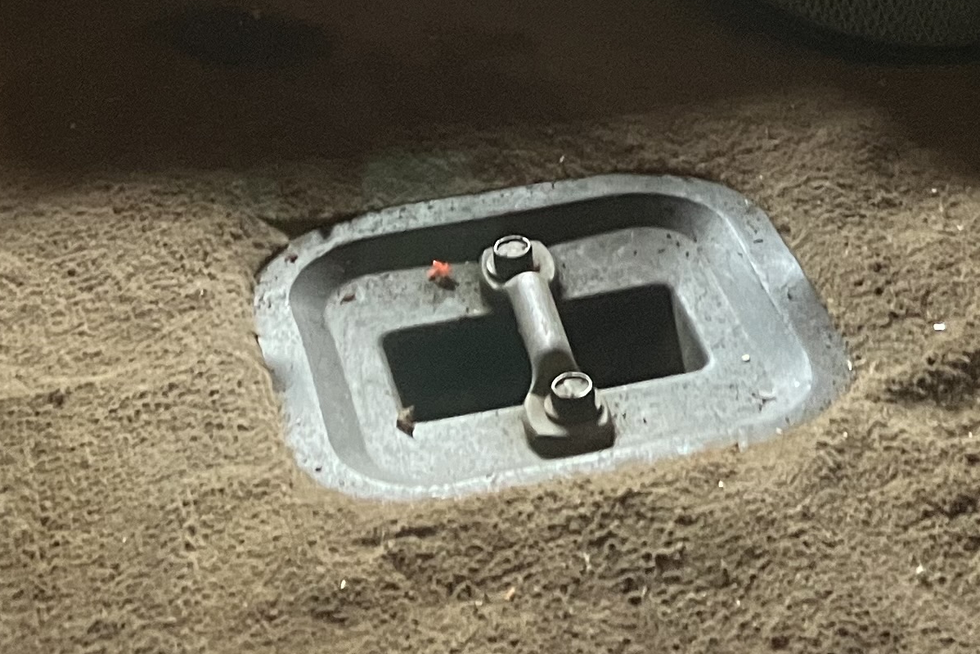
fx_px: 2668
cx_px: 605
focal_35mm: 98
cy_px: -536
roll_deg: +0.6
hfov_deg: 20.8
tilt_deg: -15.8
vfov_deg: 12.7
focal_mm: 3.99
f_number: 1.8
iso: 320
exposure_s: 1/57
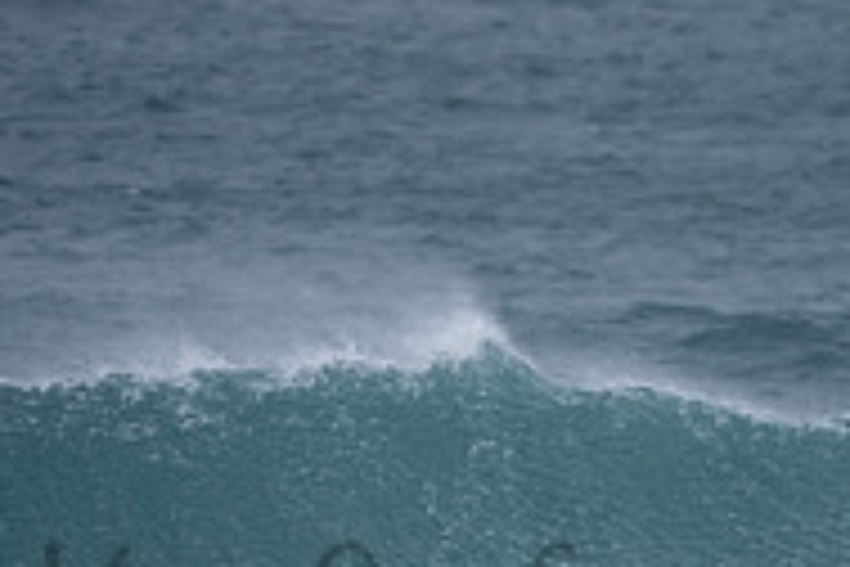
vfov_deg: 0.8
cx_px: 508
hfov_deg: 1.3
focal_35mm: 1649
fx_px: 38932
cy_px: 574
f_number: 5.6
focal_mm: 500
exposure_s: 1/1000
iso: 80
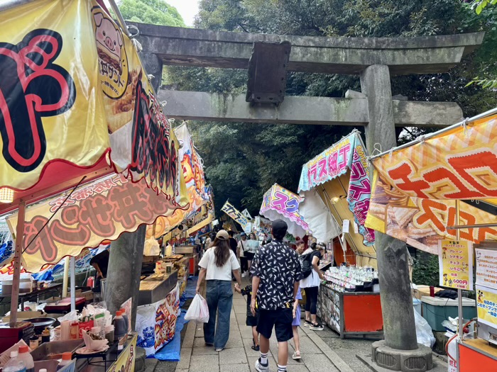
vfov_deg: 53.1
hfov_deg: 67.3
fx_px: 373
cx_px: 248
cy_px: 186
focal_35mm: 26
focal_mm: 5.96
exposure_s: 1/180
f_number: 1.6
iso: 40
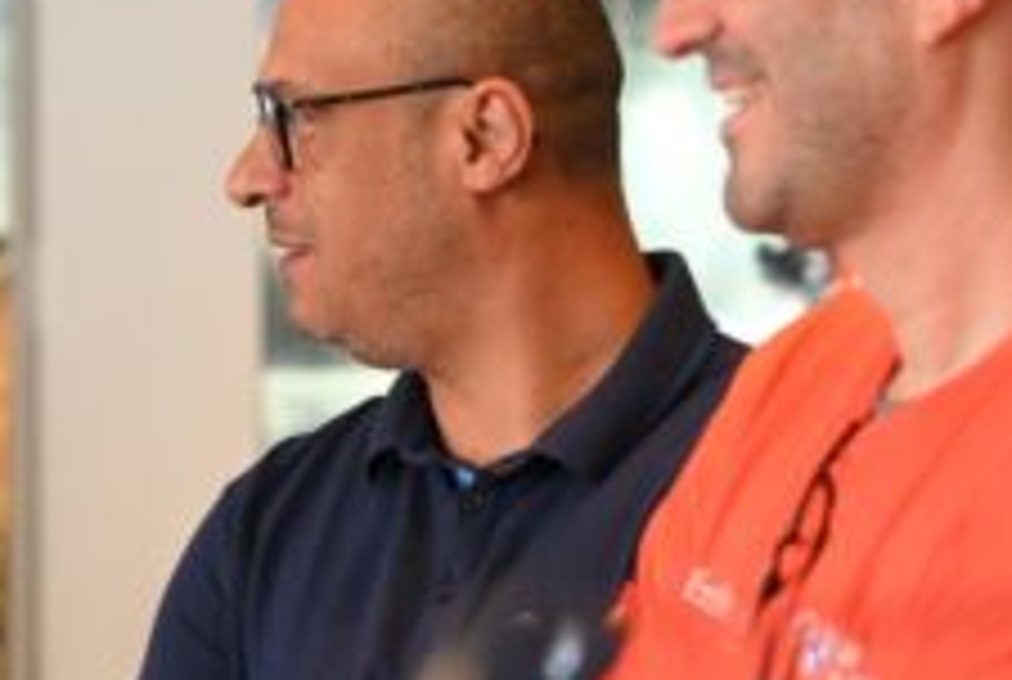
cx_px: 99
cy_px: 633
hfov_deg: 5.7
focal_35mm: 359
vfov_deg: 3.8
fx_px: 10112
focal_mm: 101
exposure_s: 1/100
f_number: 4
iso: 1600
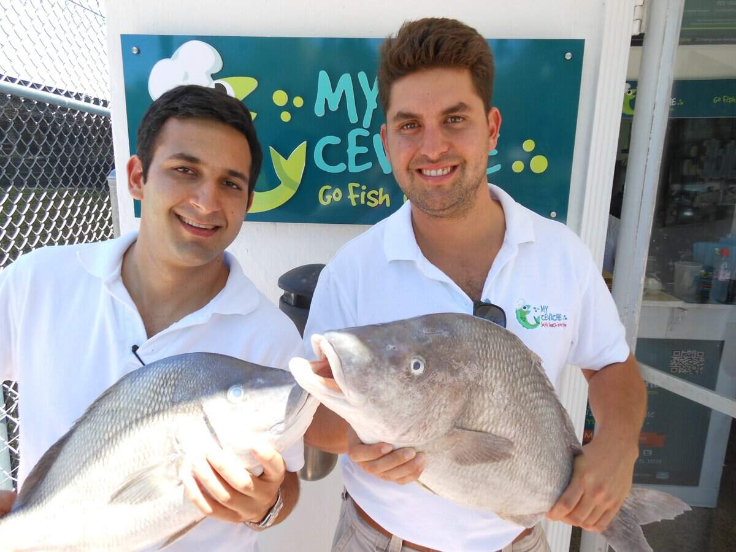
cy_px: 276
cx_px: 368
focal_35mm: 25
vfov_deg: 54.9
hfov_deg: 69.4
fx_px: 532
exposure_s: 1/160
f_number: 3.2
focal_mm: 4.5
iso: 80
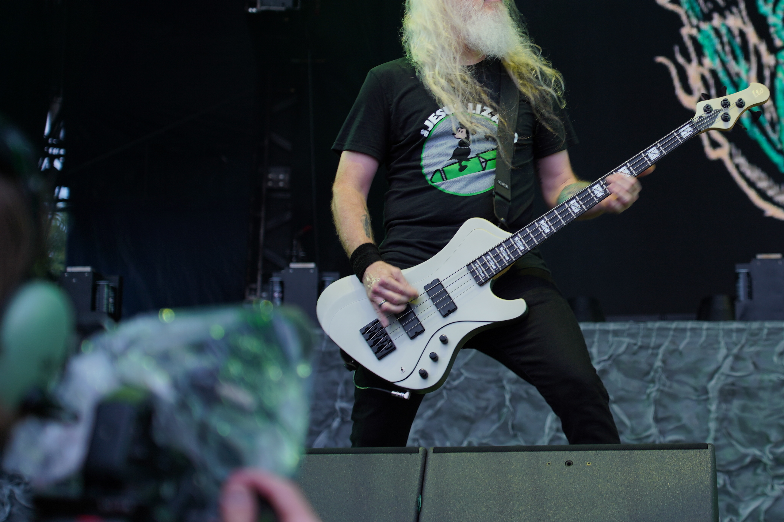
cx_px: 559
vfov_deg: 14.2
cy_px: 201
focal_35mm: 96
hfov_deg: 21.1
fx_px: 2091
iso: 160
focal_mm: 66
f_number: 4
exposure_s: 1/125
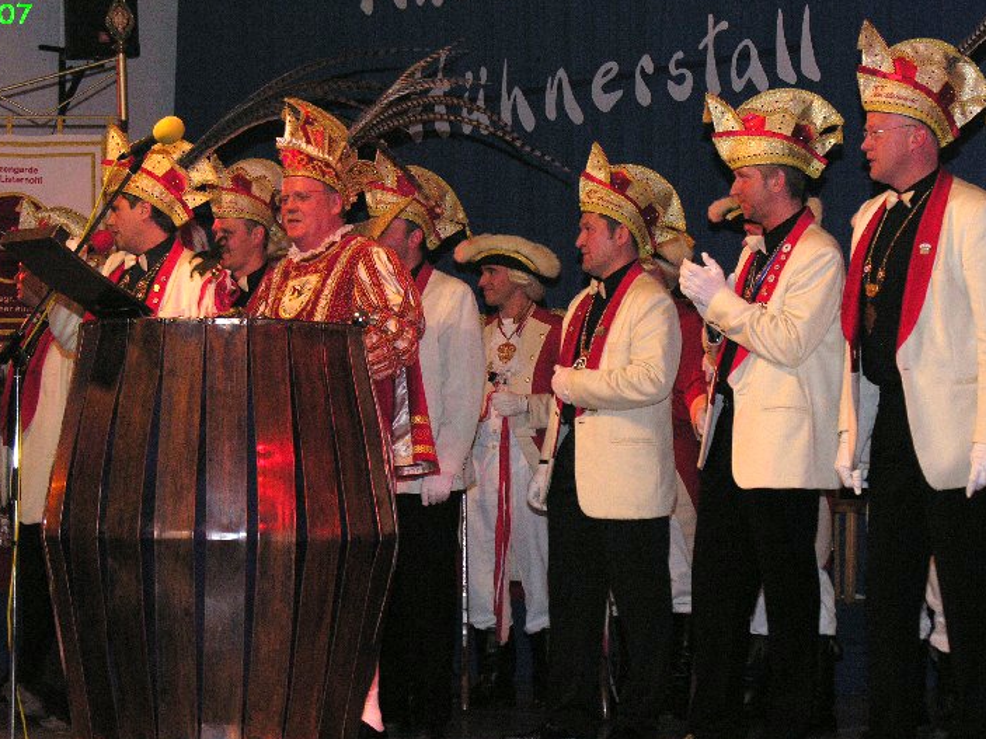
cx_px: 428
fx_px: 3047
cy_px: 388
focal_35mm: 107
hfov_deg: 18.4
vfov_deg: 13.8
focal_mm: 24
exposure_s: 1/60.1
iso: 200
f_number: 4
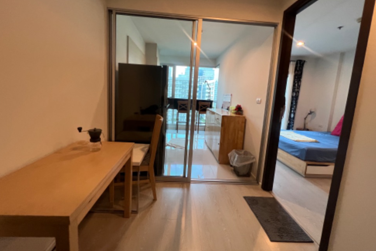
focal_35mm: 14
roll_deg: -2.2
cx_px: 185
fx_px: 146
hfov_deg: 104.2
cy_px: 115
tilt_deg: -4.5
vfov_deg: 81.0
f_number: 1.8
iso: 200
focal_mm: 1.57
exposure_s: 1/100
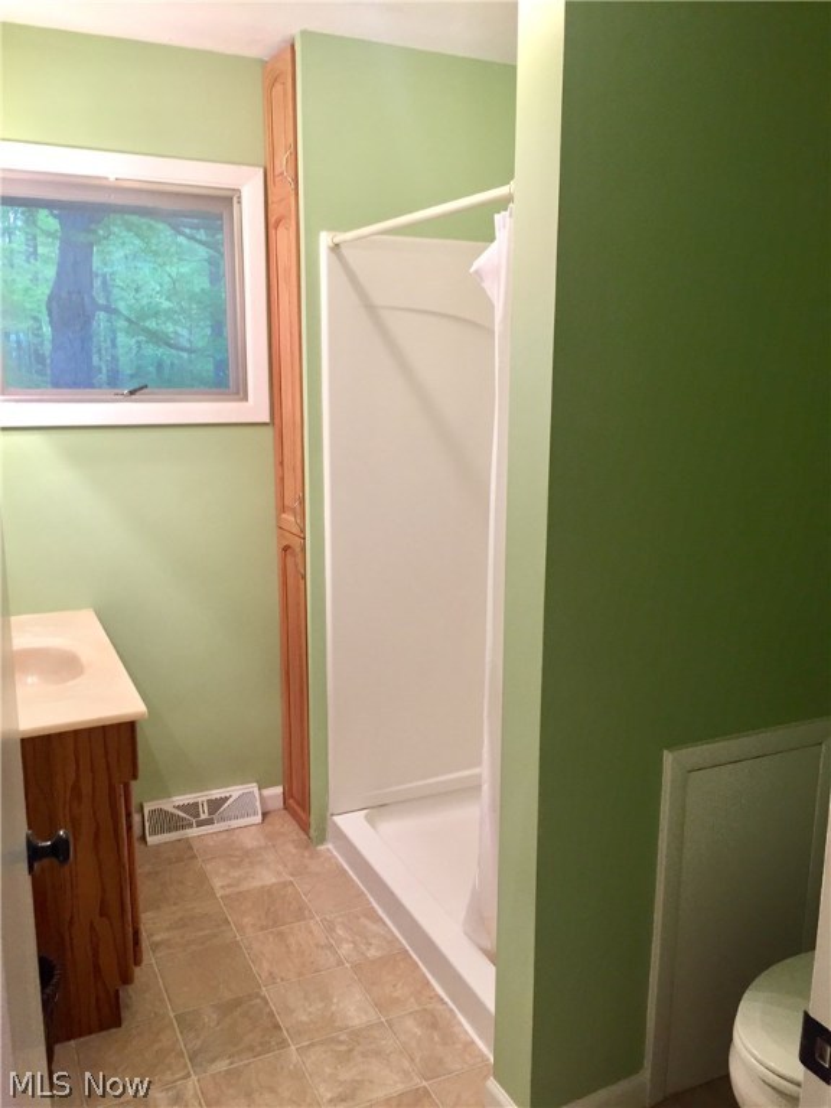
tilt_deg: -11.7
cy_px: 554
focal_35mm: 29
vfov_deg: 61.7
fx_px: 928
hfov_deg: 48.2
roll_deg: -1.0
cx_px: 416
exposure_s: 1/30
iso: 100
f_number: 2.2
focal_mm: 4.15
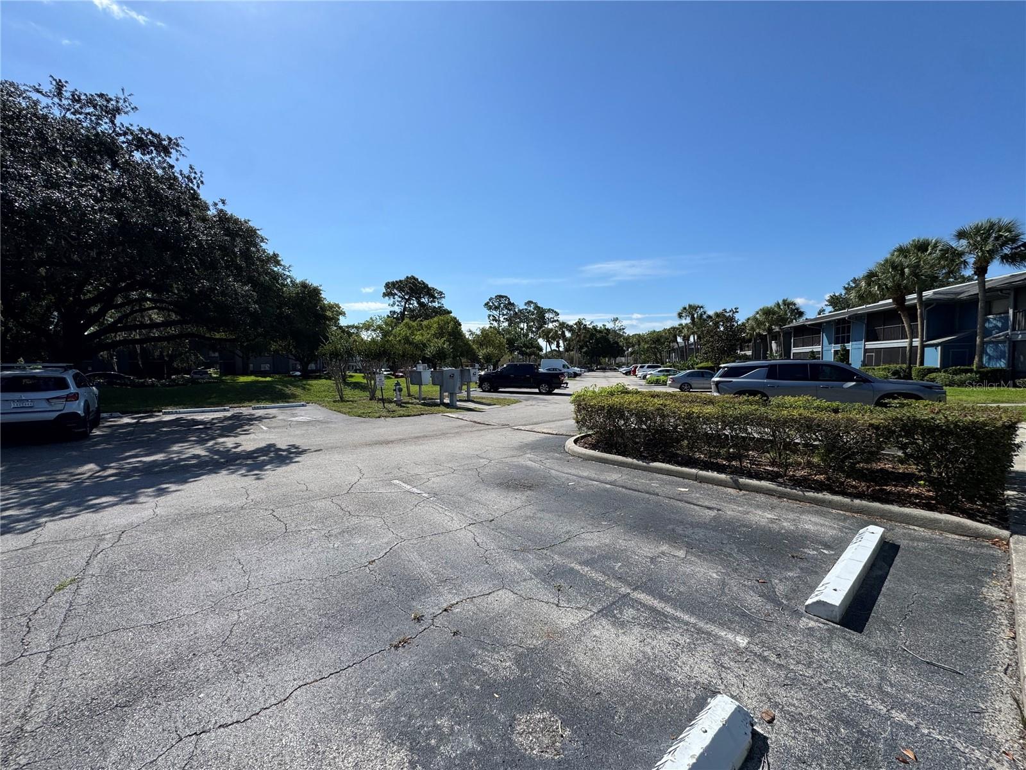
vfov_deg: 85.7
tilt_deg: -3.3
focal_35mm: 14
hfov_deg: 102.1
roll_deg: -0.1
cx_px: 513
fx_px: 415
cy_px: 385
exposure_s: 1/2584
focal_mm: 2.22
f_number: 2.2
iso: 50
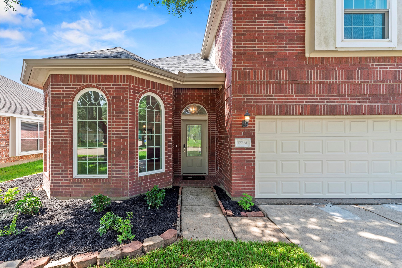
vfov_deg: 81.2
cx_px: 201
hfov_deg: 104.2
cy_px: 134
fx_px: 156
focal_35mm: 14
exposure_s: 1/30
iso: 140
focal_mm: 14
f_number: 8
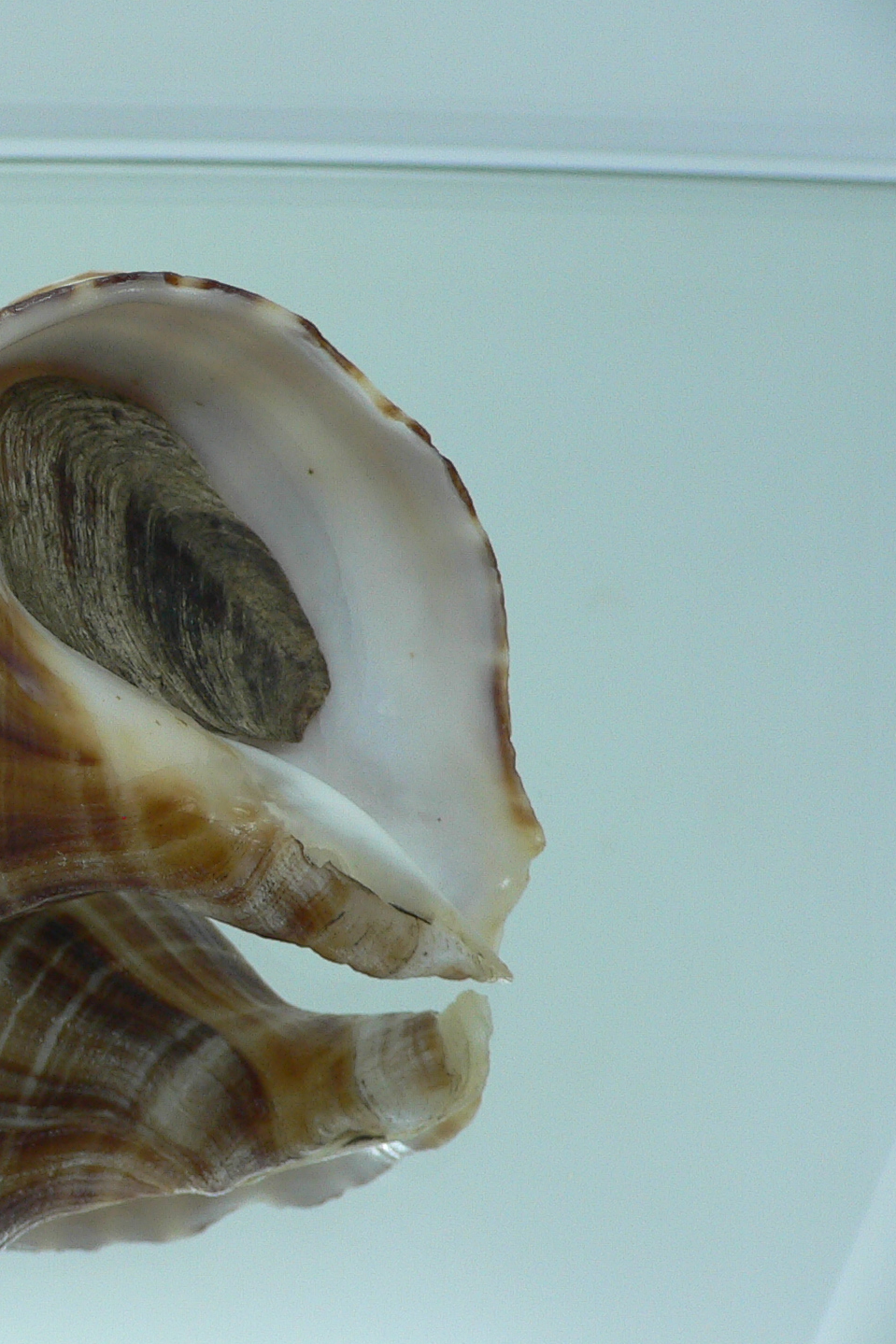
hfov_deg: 25.3
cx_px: 19
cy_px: 679
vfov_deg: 38.9
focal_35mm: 51
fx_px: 1904
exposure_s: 1/60
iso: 100
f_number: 2.8
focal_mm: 4.6
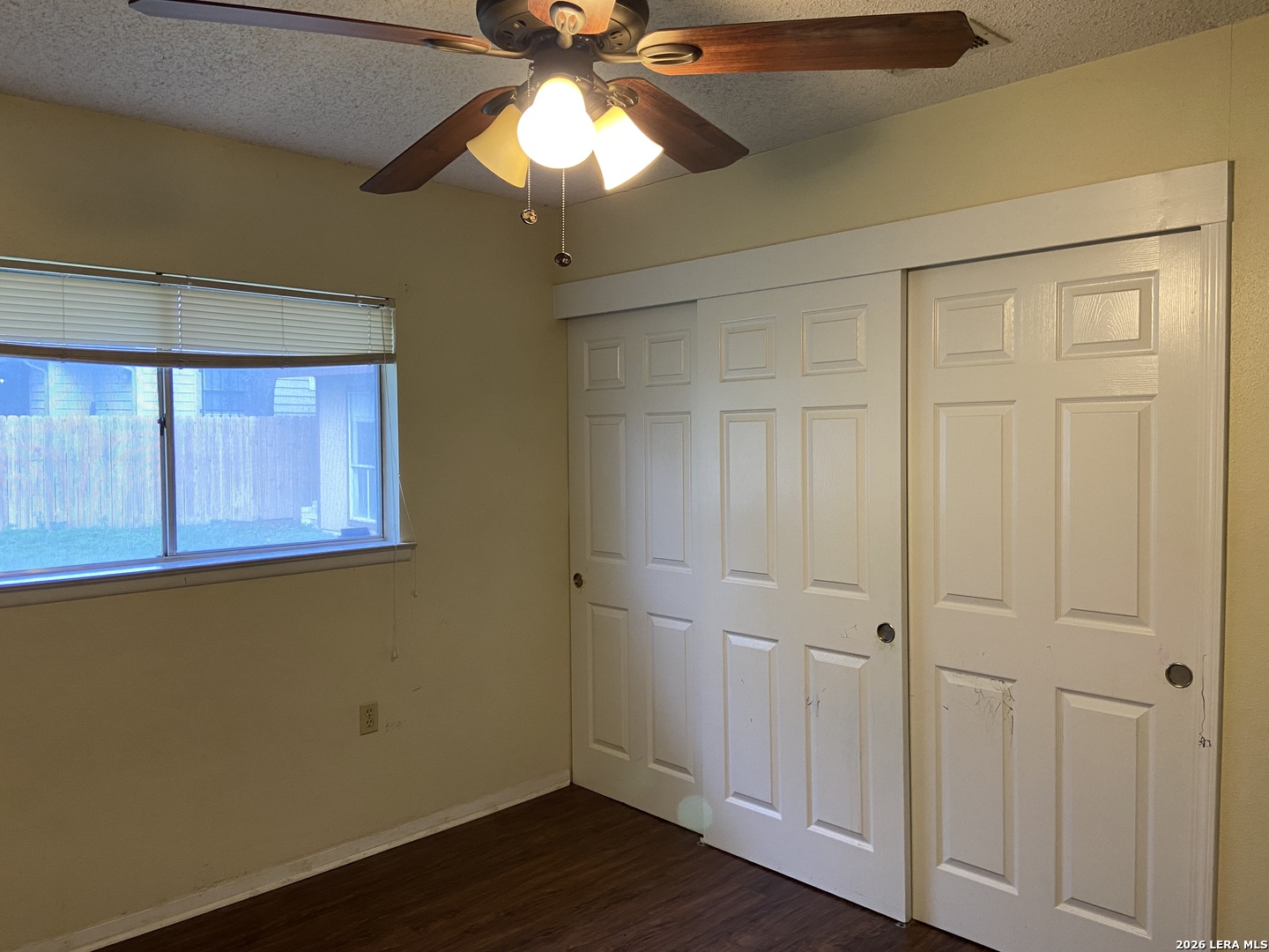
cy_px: 476
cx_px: 634
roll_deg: -0.5
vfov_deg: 53.1
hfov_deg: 67.3
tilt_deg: -2.5
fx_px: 953
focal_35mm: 26
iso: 160
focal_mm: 4.25
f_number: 1.8
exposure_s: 1/60
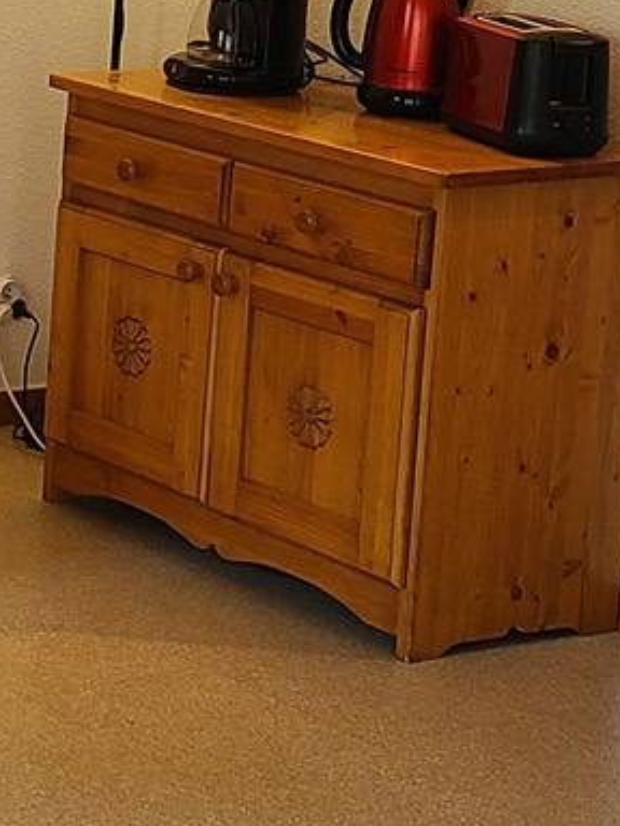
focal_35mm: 130
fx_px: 3105
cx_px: -730
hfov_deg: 10.3
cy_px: 41
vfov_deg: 15.0
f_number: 1.8
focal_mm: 5.4
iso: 100
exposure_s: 1/50
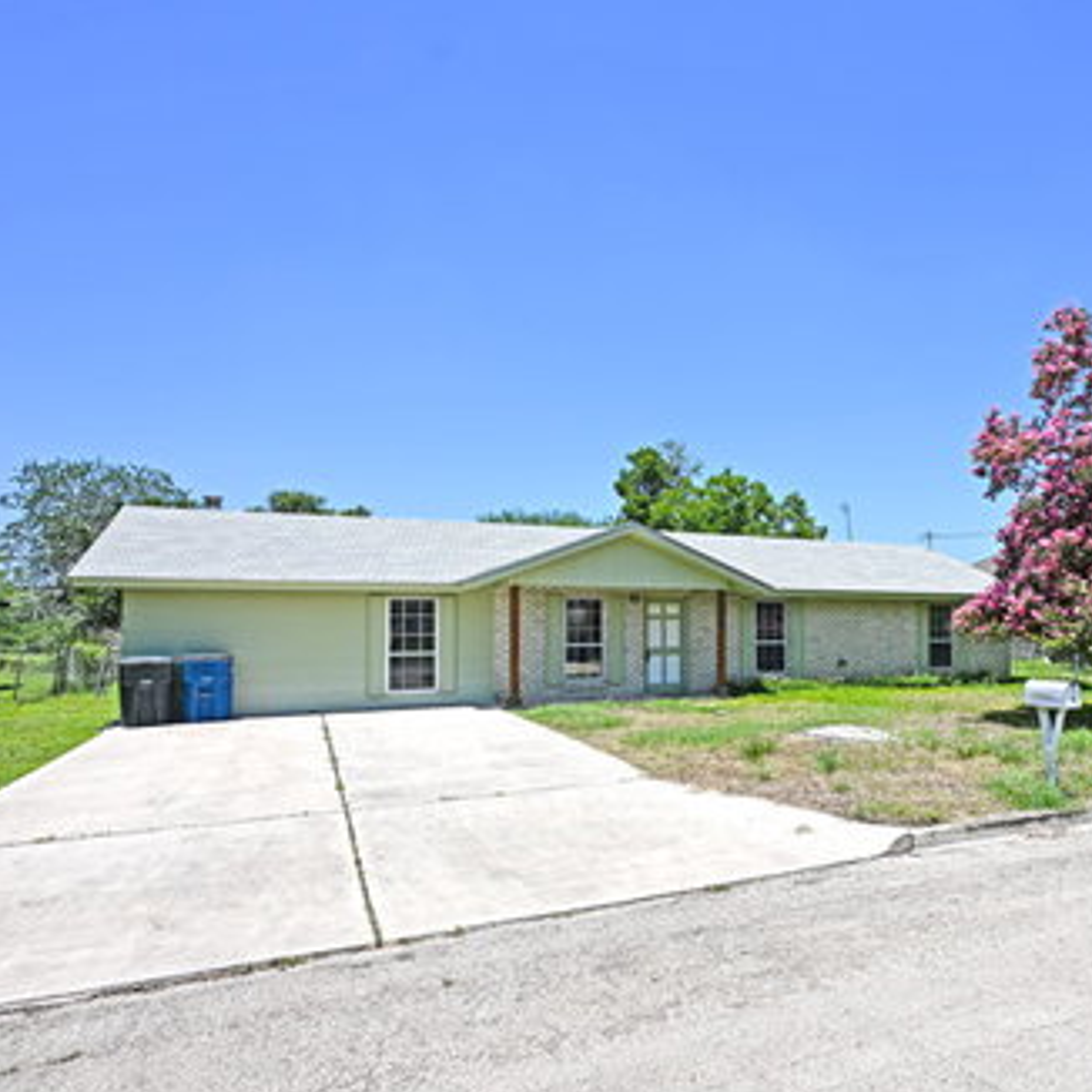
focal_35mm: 24
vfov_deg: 65.0
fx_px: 857
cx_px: 764
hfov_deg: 62.7
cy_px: 558
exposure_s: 1/250
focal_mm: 12
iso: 64
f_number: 8
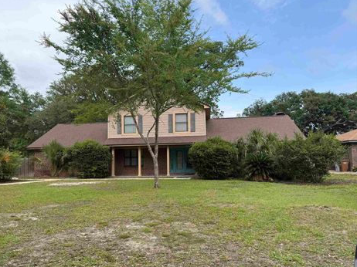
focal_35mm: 26
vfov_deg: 53.0
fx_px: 268
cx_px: 165
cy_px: 142
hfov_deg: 67.2
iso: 80
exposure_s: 1/2000
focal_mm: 6.76
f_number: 1.78
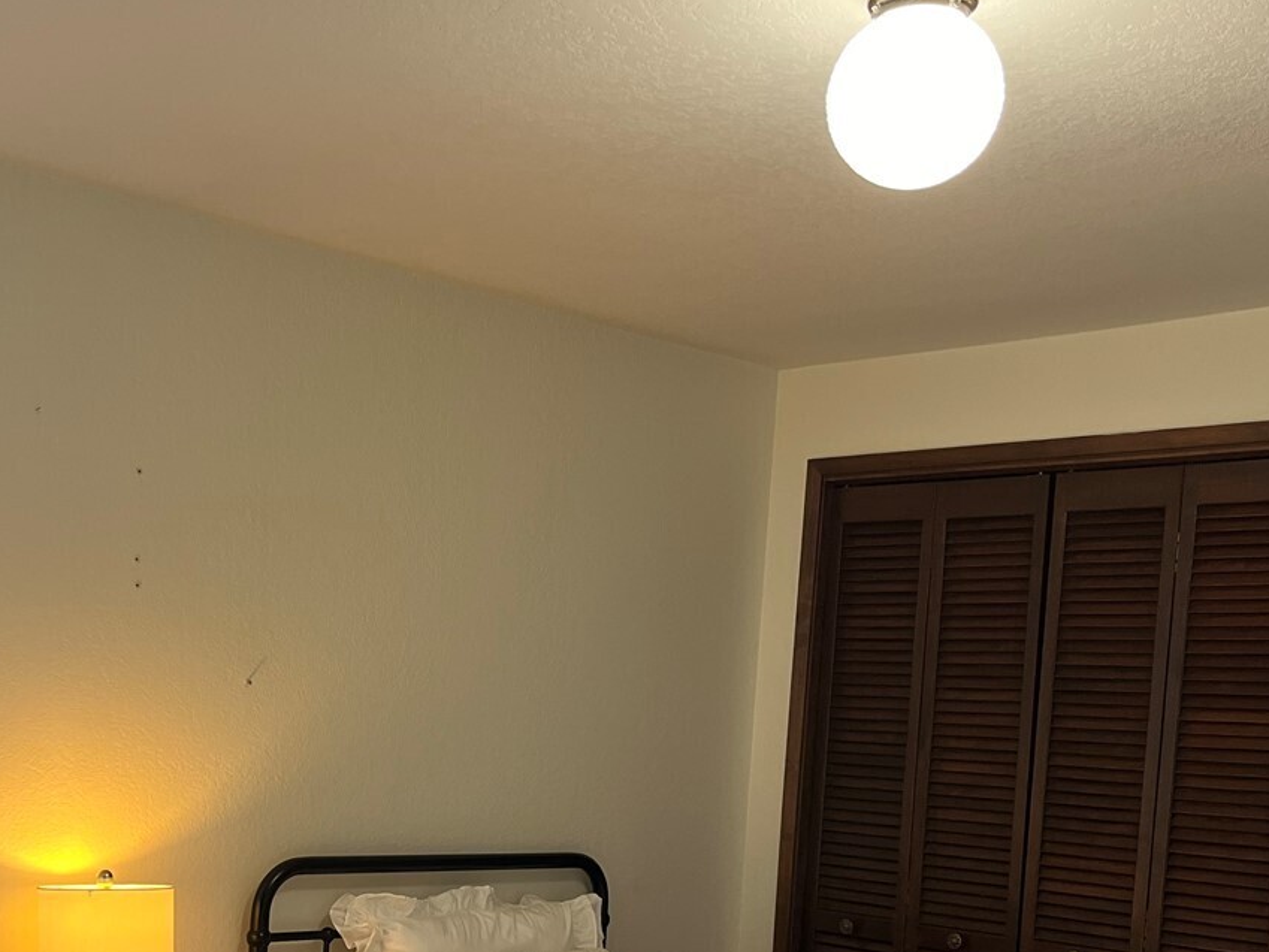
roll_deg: -2.2
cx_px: 441
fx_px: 1797
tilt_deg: -3.9
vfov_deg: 28.7
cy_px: 819
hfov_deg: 38.5
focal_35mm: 49
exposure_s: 1/120
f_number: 1.6
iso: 125
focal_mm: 5.1
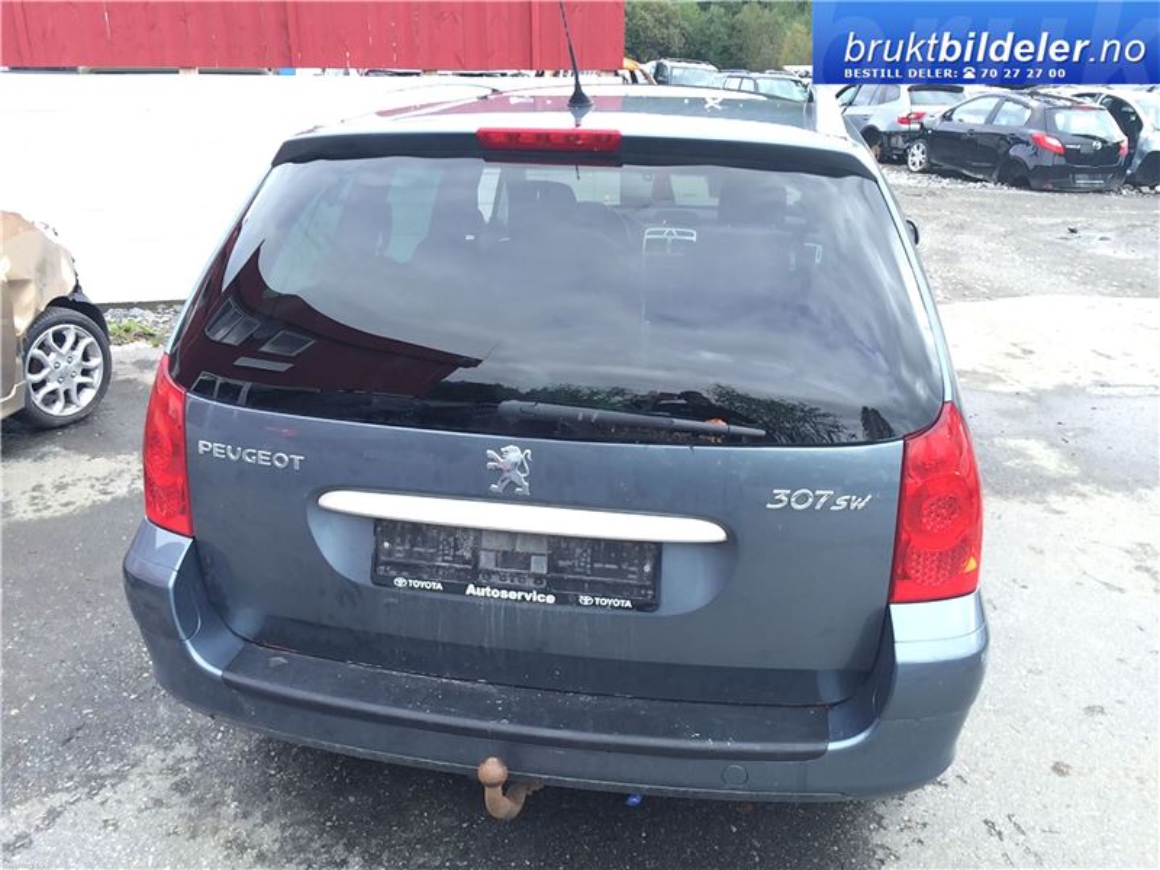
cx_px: 580
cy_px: 435
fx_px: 972
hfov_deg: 61.7
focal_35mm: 29
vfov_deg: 48.2
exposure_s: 1/208
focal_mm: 4.15
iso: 32
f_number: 2.2
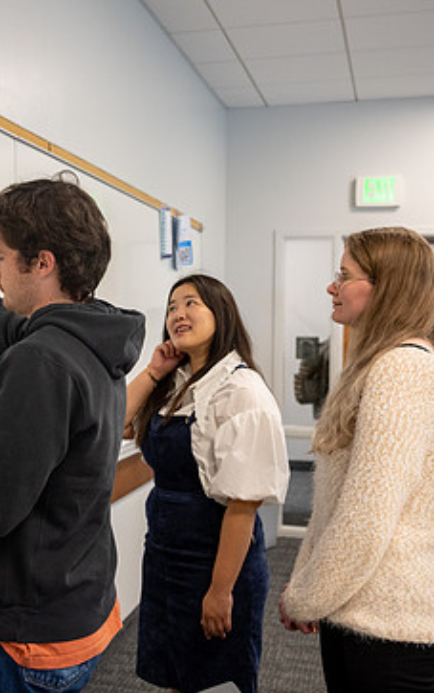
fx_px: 908
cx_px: 103
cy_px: 339
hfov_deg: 26.5
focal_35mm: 48
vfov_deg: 41.8
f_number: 3.2
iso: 800
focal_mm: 29.5
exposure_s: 1/160
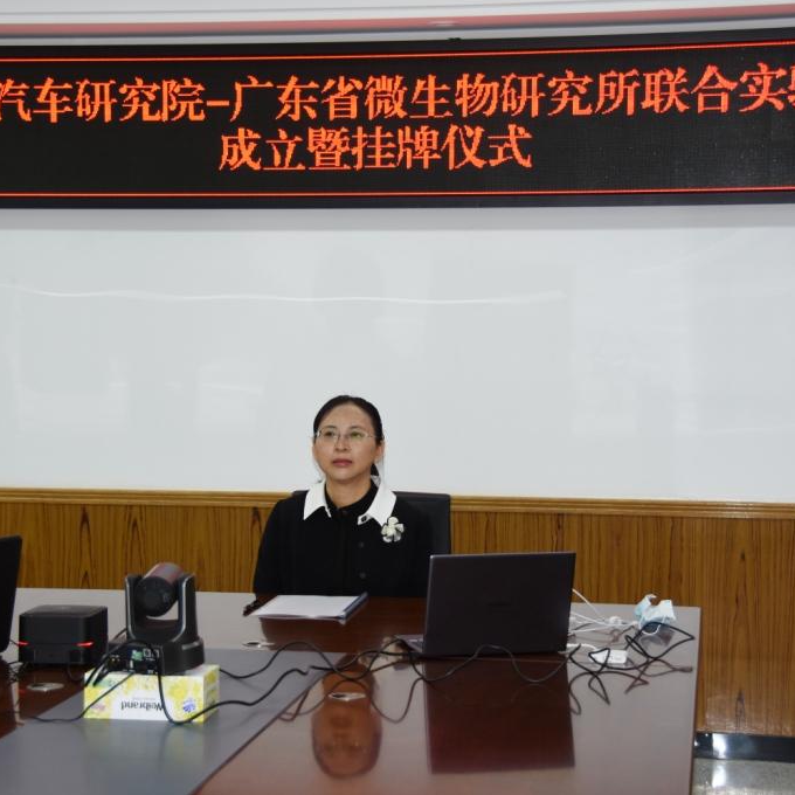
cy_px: 397
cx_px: 389
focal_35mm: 73
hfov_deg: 23.7
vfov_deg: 23.7
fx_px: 1897
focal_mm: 38
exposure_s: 1/60
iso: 360
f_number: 4.2
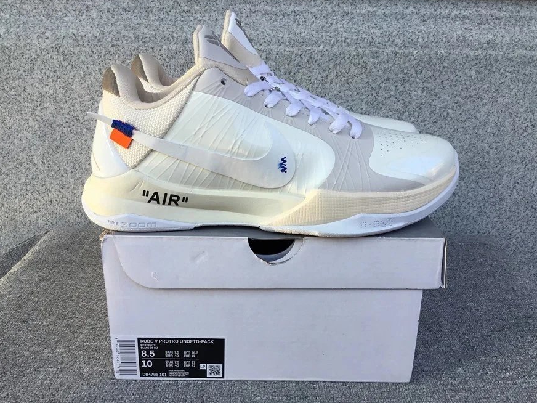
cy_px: 204
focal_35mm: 32
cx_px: 274
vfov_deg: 44.2
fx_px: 496
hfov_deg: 56.8
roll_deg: -0.8
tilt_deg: -19.0
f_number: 2.4
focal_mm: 3.3
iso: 25
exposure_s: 1/259
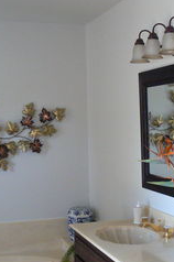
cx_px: 66
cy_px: 149
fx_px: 422
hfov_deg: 23.3
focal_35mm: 58
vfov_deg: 34.5
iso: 400
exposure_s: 1/100
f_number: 2.8
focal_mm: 6
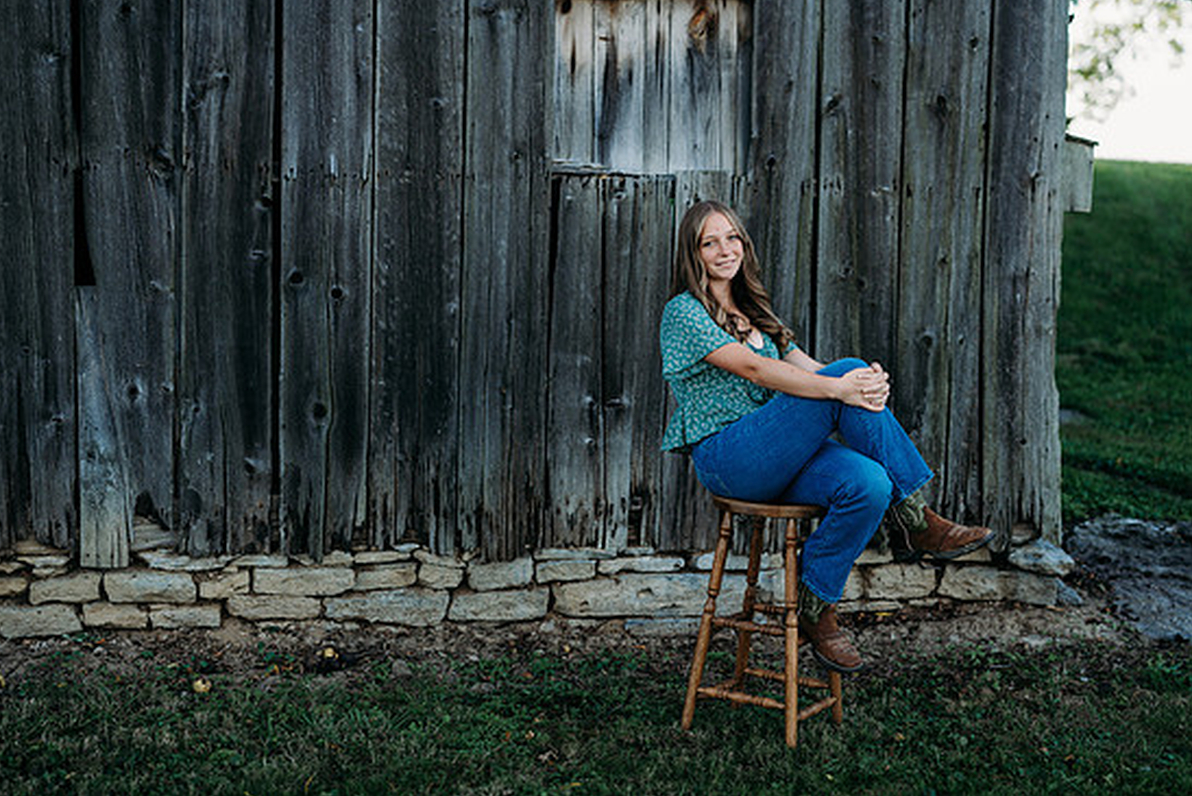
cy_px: 376
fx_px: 1755
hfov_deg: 37.5
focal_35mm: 53
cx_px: 562
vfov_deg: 25.5
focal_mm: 50
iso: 160
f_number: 1.8
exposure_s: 1/800
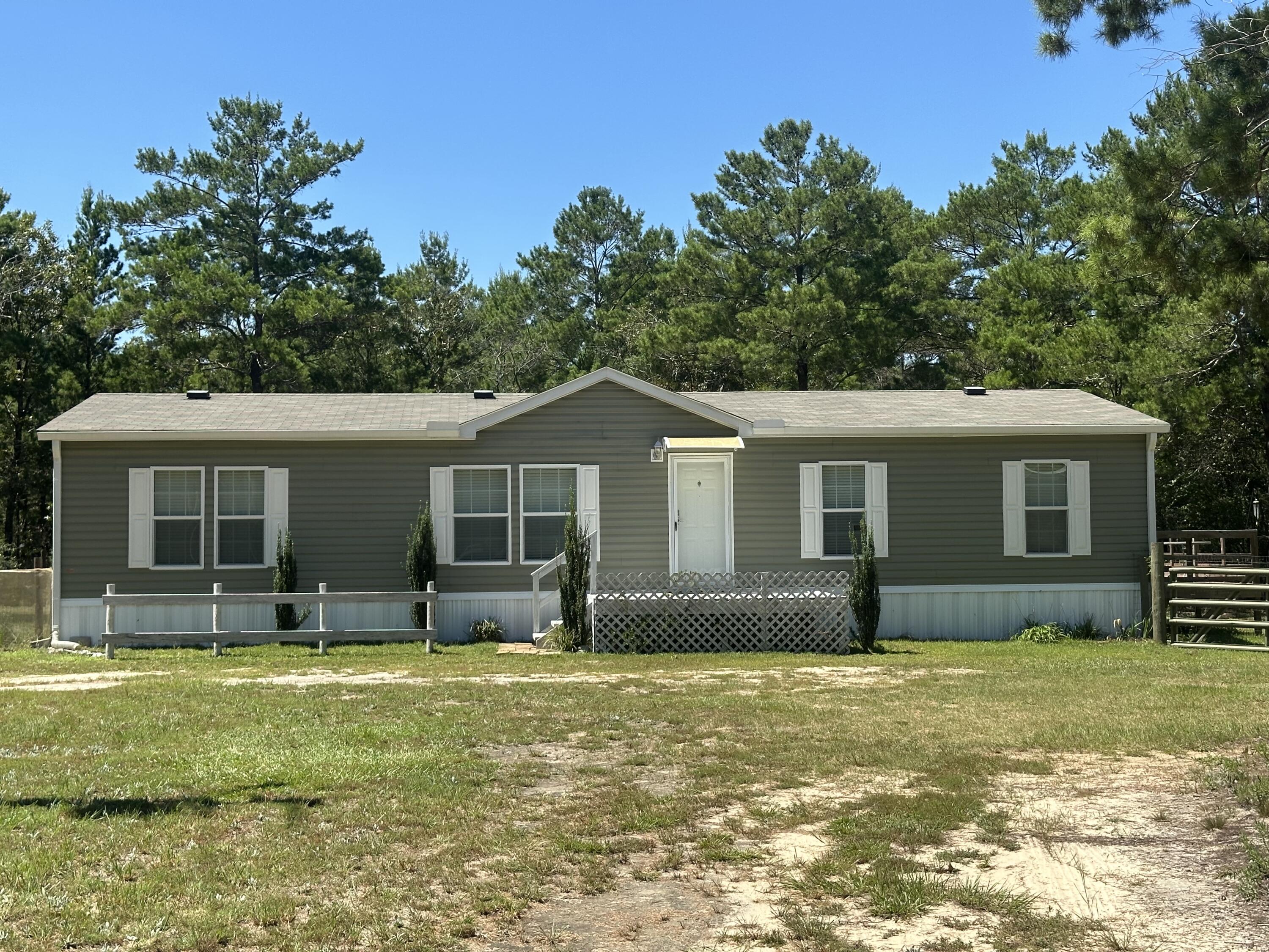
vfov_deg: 30.3
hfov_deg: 39.7
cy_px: 476
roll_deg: +0.4
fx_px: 1760
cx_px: 634
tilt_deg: +2.2
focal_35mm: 48
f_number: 1.78
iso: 64
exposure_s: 1/2597
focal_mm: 6.86
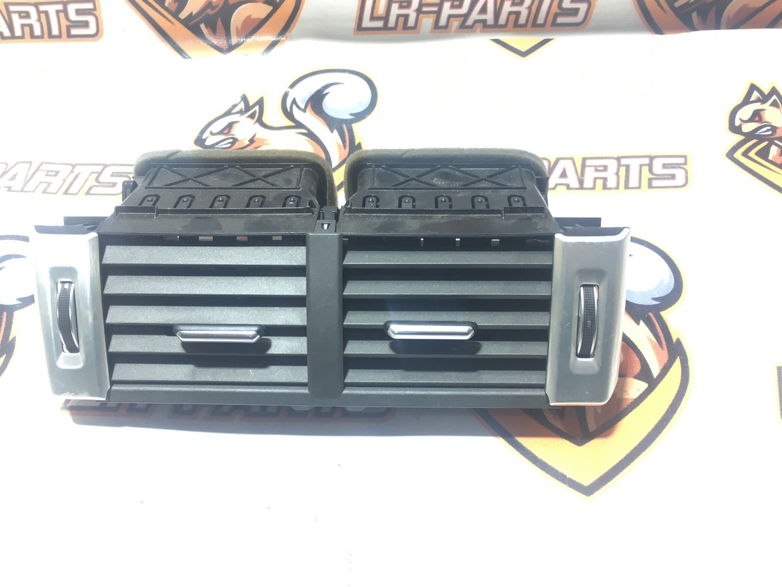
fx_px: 700
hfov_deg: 58.3
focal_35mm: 31
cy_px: 291
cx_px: 381
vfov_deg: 45.4
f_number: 2.2
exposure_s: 1/33
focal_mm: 4.15
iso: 64
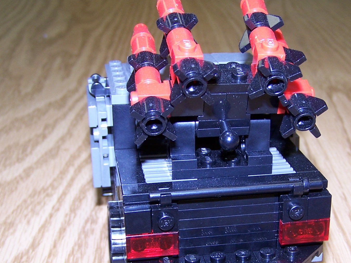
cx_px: 225
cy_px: 182
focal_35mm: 65
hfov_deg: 29.7
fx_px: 659
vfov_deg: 22.5
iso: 80
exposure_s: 1/60
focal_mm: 6.3
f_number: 2.8
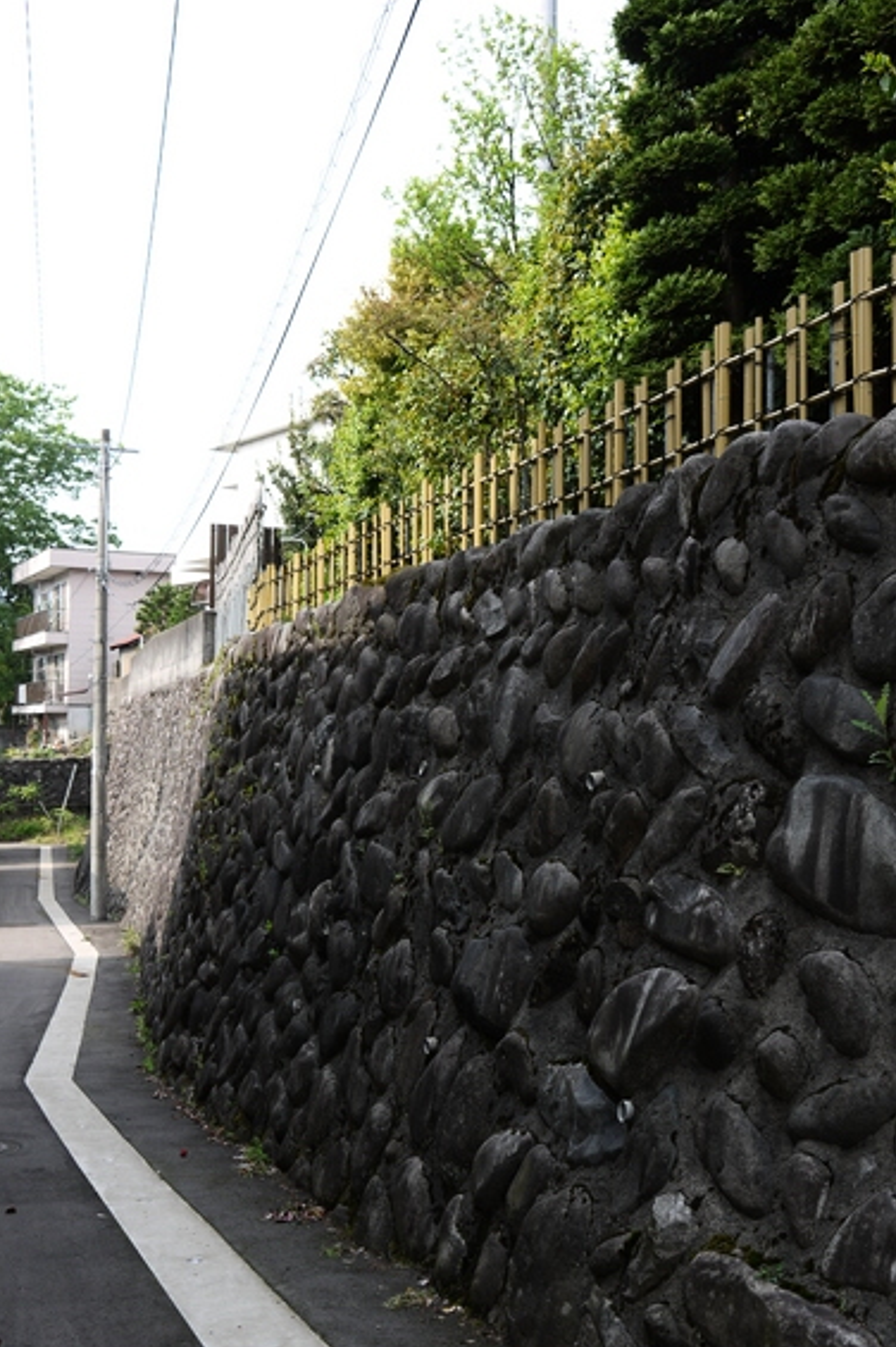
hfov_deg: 31.8
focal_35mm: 42
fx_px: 1570
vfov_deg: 46.4
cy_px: 687
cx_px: 393
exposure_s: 1/160
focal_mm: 19
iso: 100
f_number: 5.6
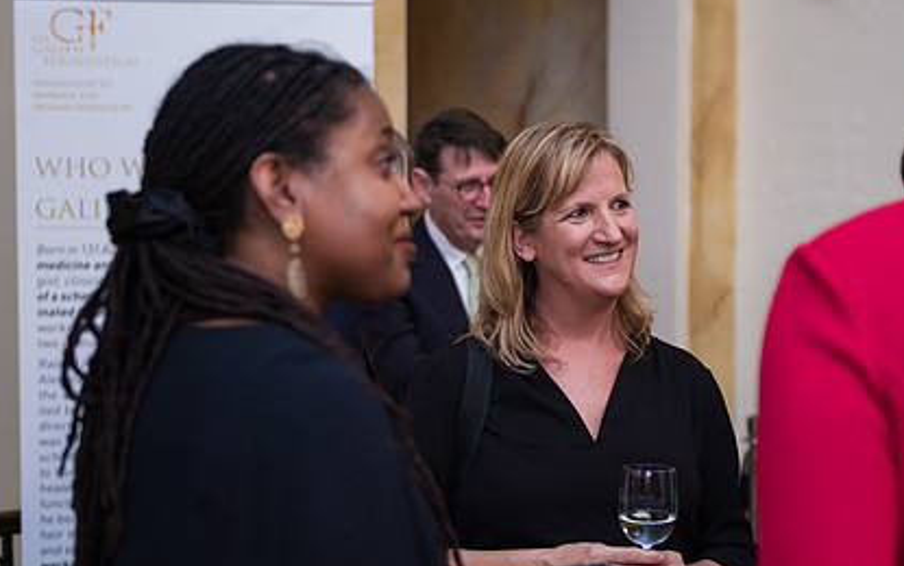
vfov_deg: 17.4
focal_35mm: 75
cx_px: 558
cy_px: 315
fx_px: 1849
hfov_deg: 27.4
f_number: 3.2
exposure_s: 1/200
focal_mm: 52
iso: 1600
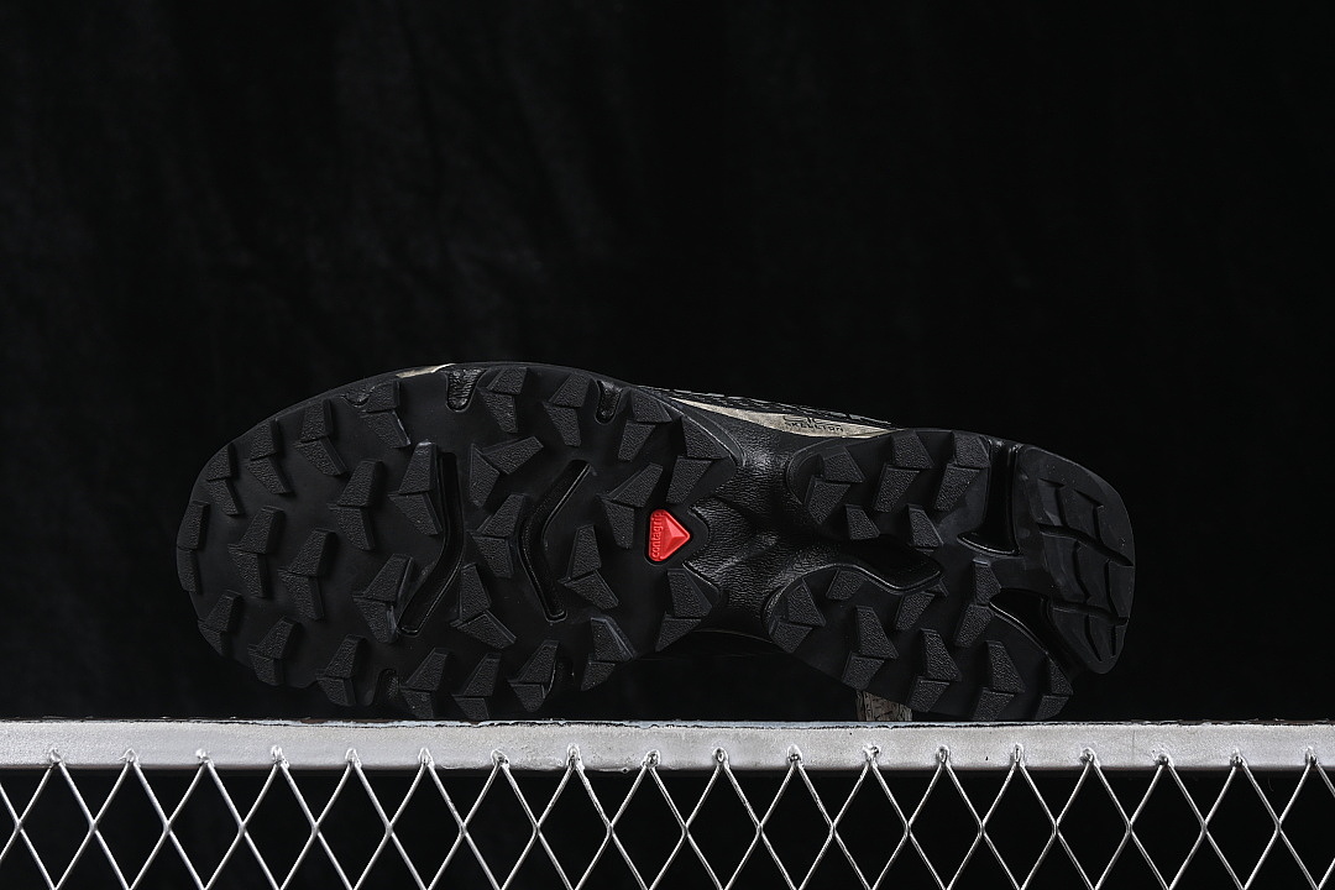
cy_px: 445
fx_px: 2781
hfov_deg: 27.0
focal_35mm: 75
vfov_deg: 18.2
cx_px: 668
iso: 160
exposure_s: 1/60
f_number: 6.3
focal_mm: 50
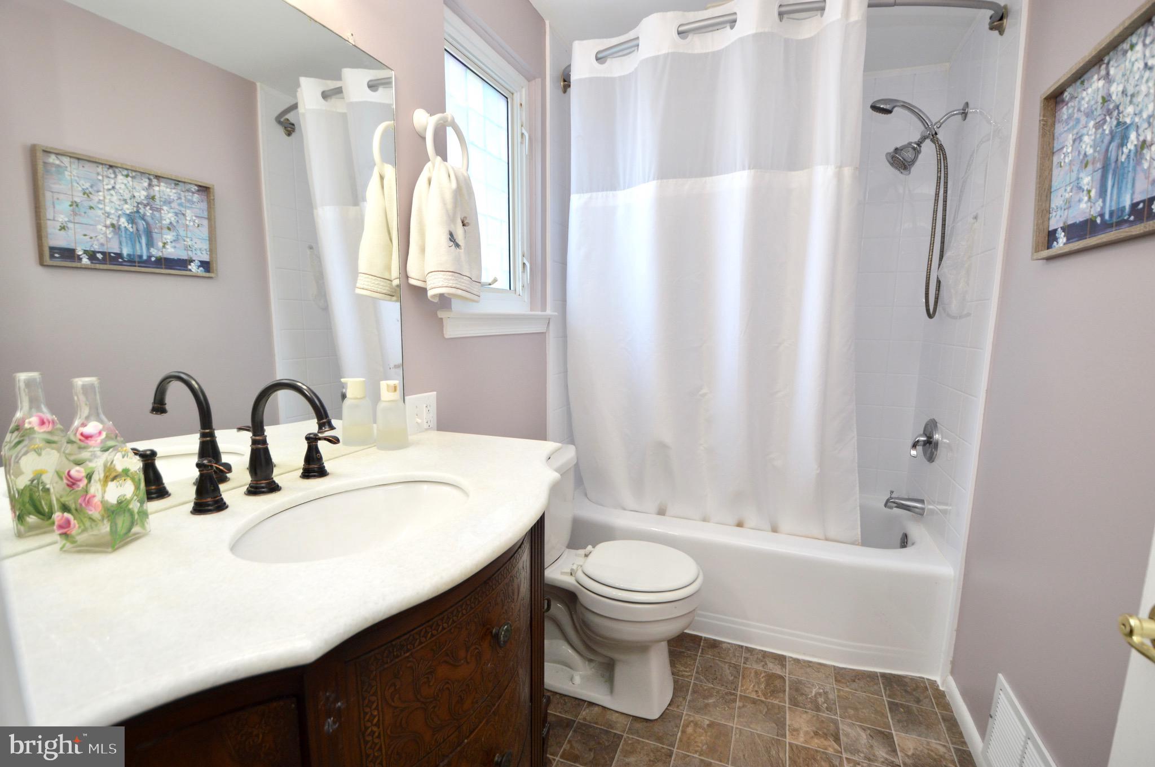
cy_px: 384
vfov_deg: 77.2
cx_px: 578
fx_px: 481
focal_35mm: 15
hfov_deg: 100.4
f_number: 4
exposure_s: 1/60
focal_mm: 10
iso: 400
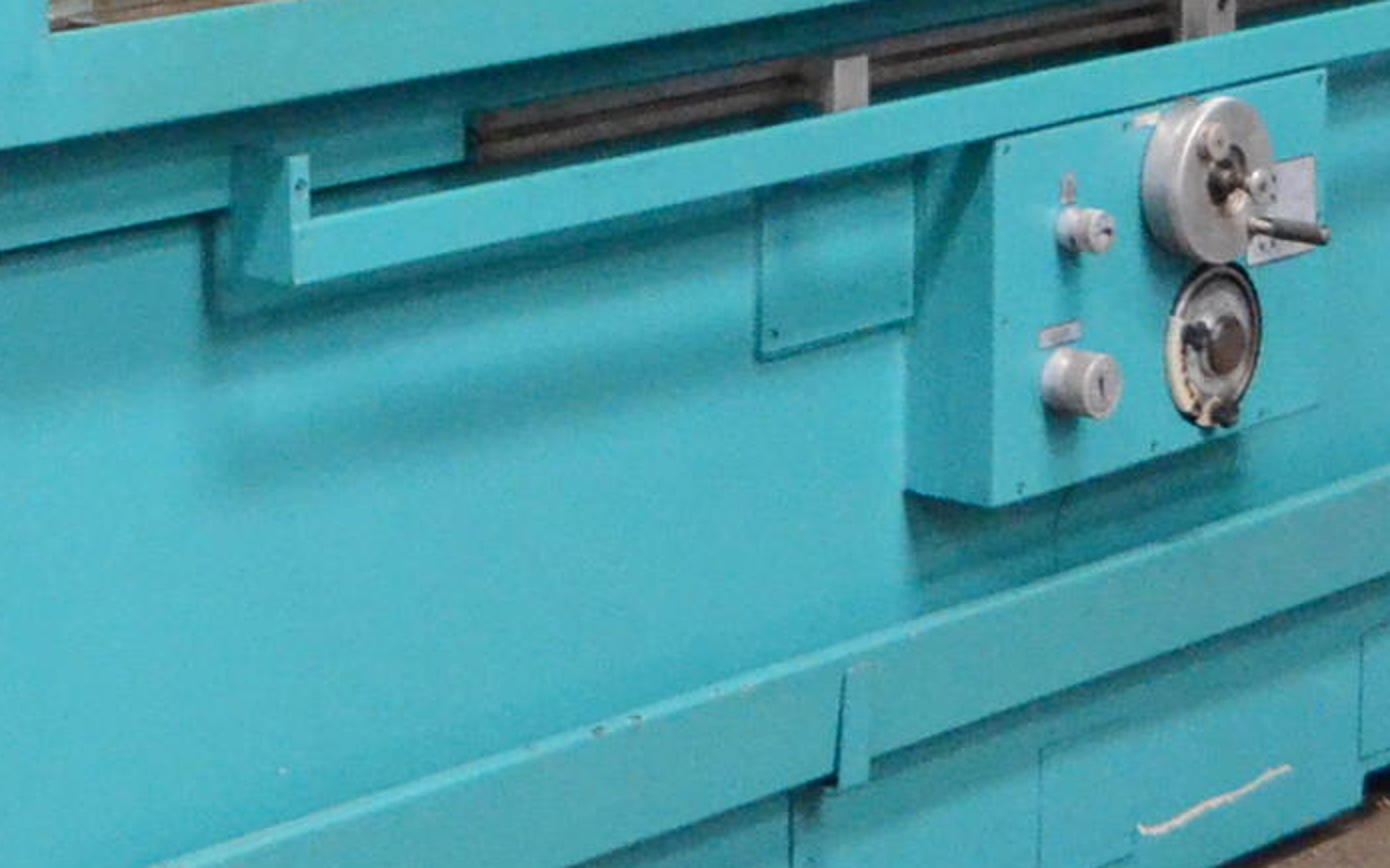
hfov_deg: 17.3
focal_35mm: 119
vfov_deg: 10.6
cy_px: -404
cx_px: 212
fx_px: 4507
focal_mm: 22
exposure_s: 1/500
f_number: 3.8
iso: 6400
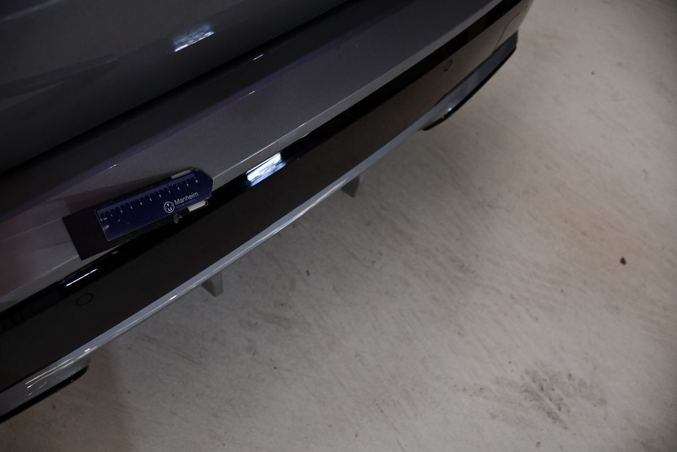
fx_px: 508
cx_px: 338
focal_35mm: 27
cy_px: 226
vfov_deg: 47.9
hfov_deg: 67.4
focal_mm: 18
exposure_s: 1/200
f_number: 3.5
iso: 800
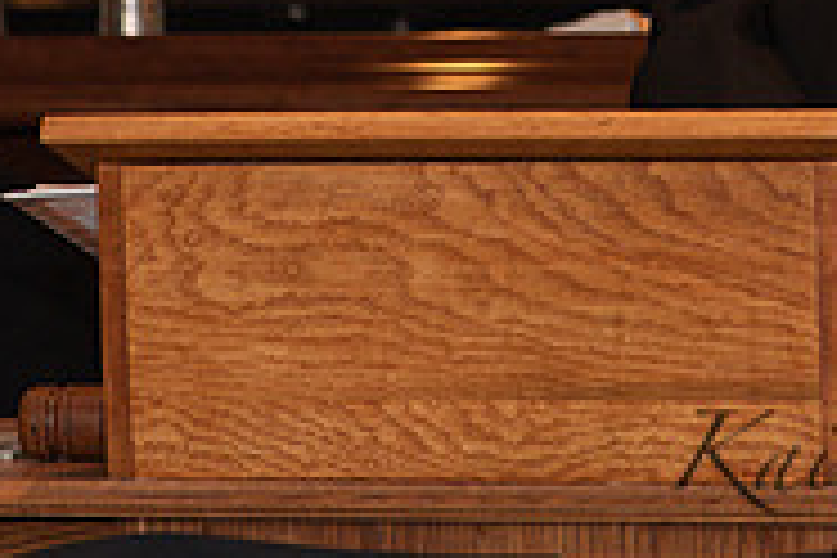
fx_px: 8695
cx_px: 670
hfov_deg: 5.5
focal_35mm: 374
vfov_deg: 3.7
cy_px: -241
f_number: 4
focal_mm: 120
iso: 800
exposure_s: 1/200
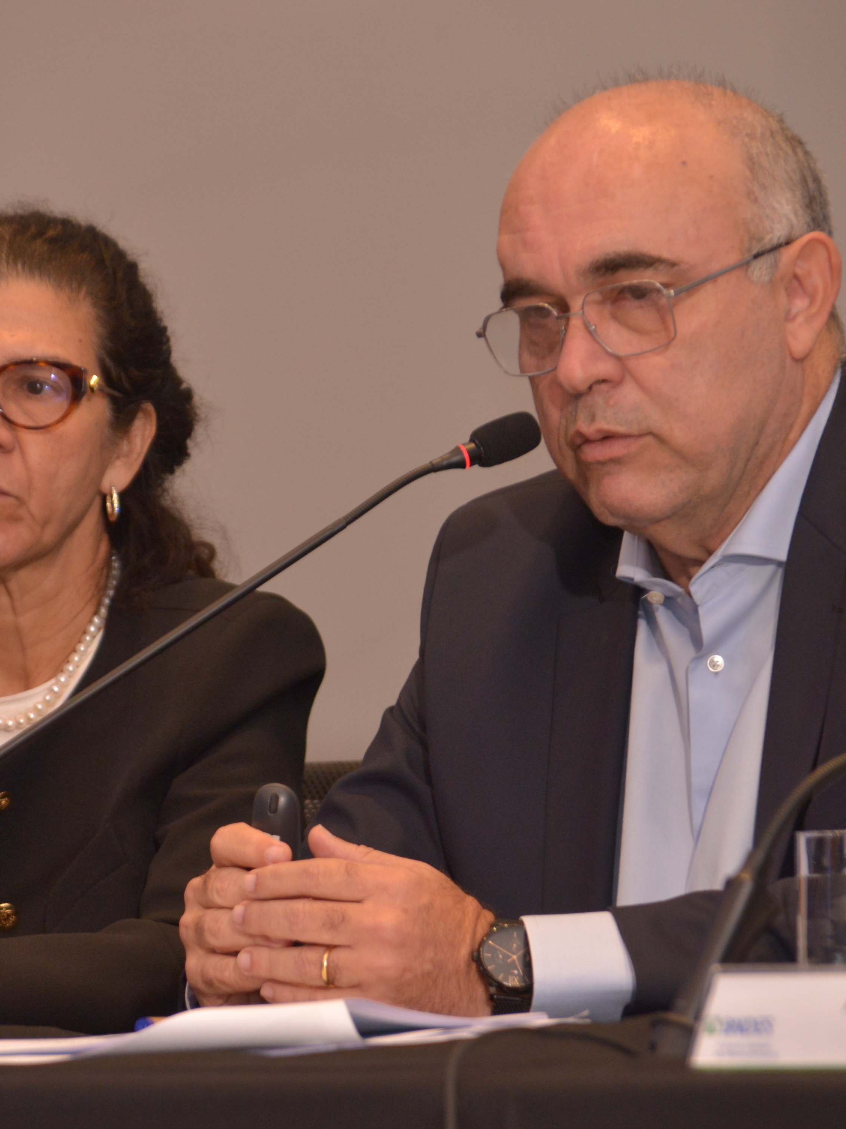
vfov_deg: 7.4
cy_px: 564
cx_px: 317
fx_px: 8702
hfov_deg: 5.6
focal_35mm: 267
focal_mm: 185
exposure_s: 1/200
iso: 2000
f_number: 6.3
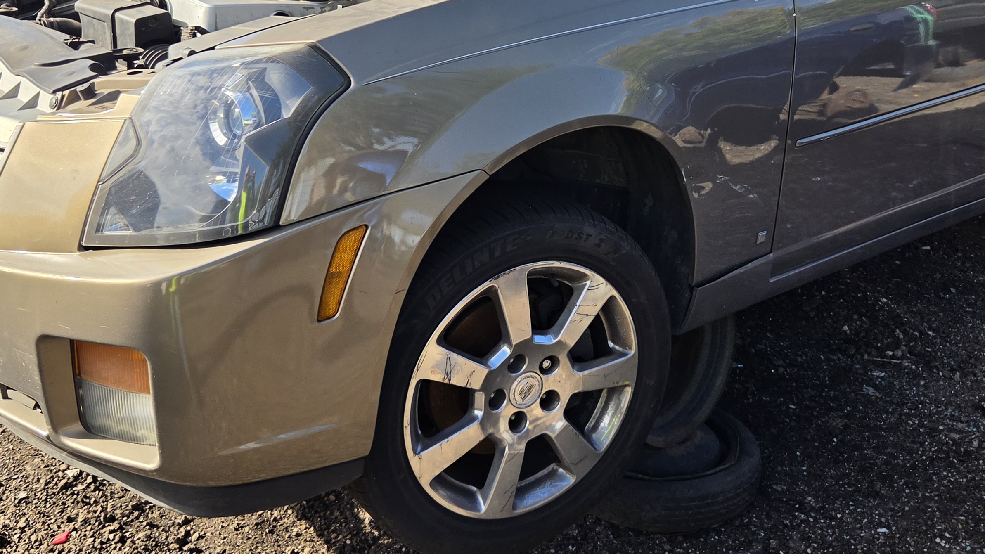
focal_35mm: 42
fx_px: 1097
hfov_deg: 48.3
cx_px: 543
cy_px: 137
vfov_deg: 27.9
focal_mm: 5.4
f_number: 1.8
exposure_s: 1/3026
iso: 80
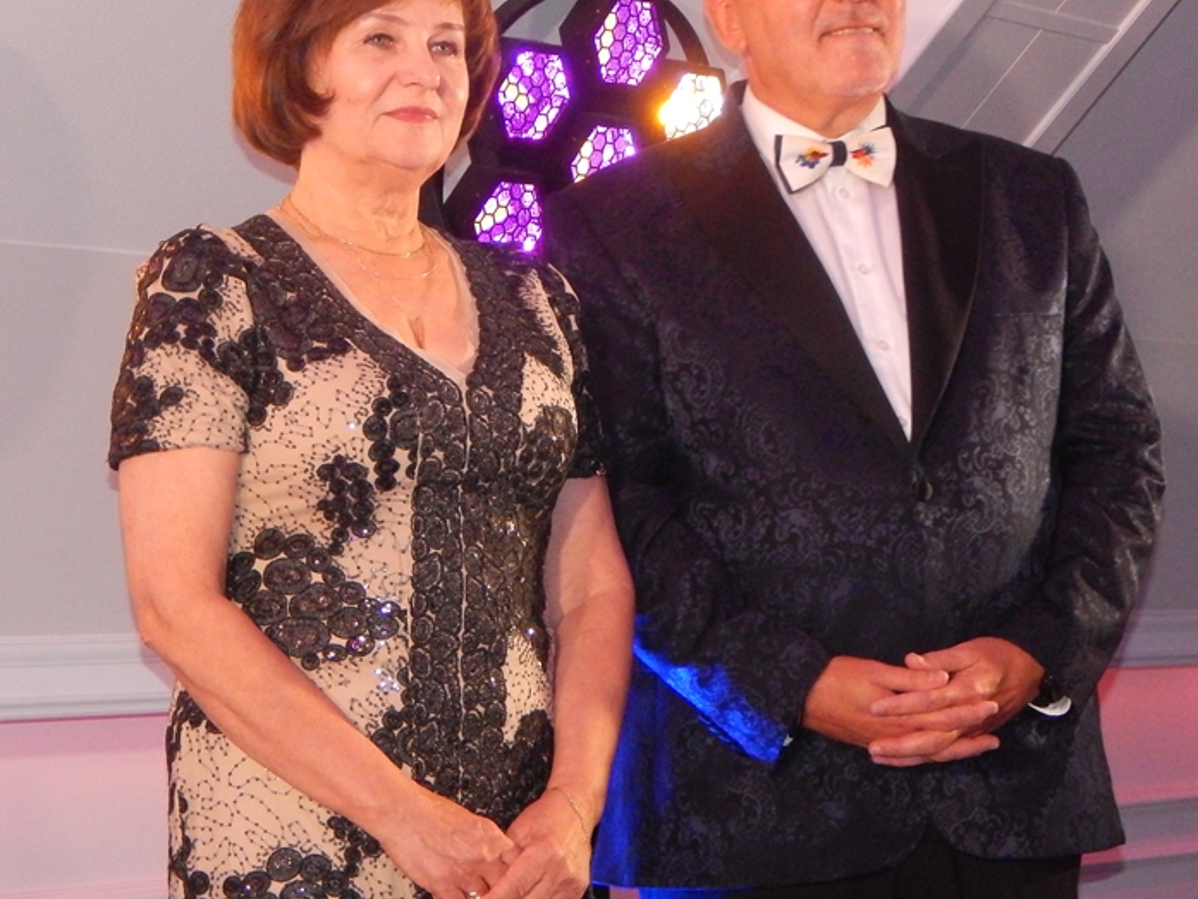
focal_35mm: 99
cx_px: 694
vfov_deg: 14.9
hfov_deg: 19.8
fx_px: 3427
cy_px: 332
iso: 800
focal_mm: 12.3
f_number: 4.1
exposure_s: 1/60
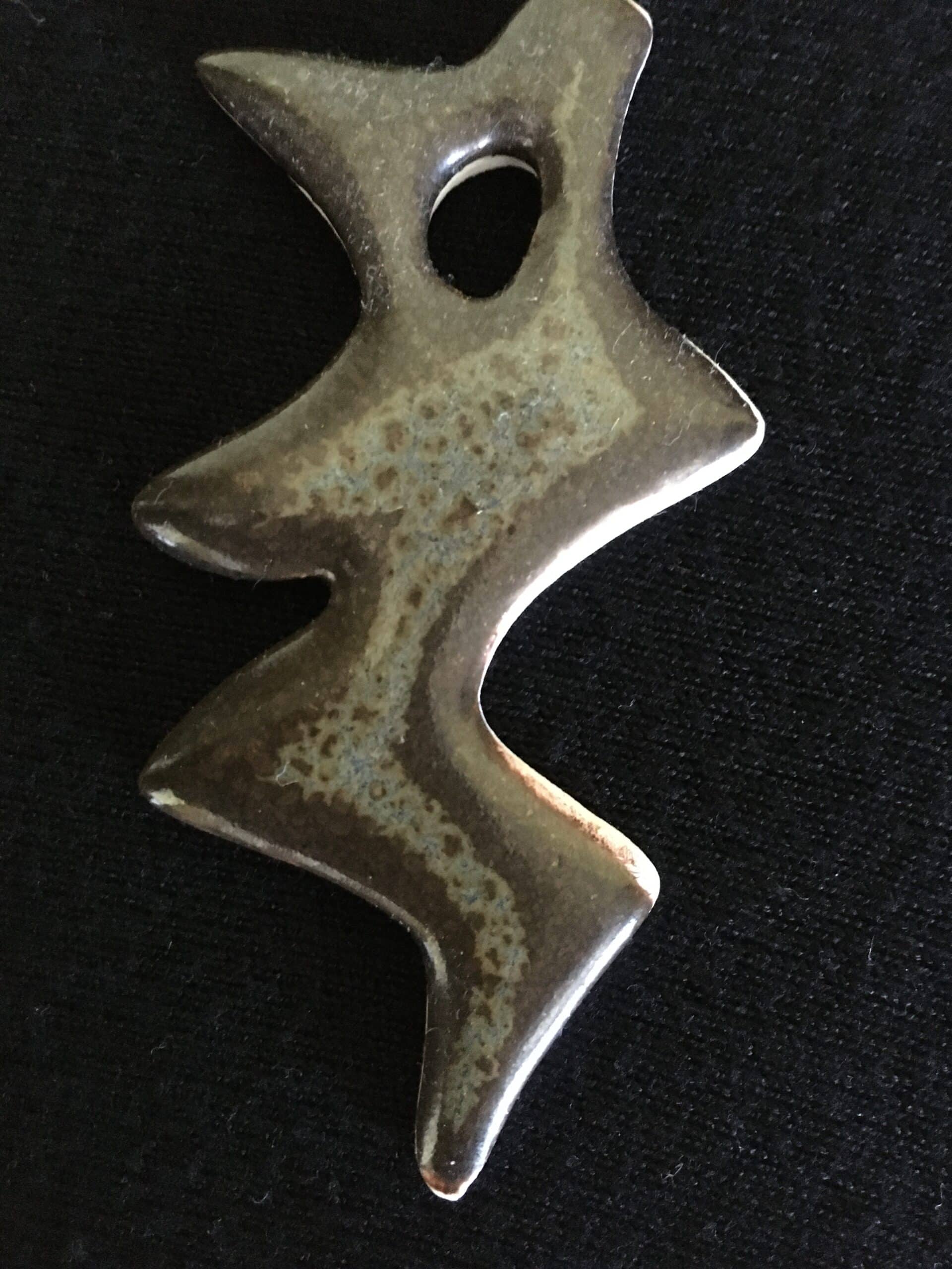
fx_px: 1063
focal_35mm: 29
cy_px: 634
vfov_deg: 61.7
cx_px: 476
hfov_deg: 48.2
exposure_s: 1/17
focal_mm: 4.15
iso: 1000
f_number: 2.2
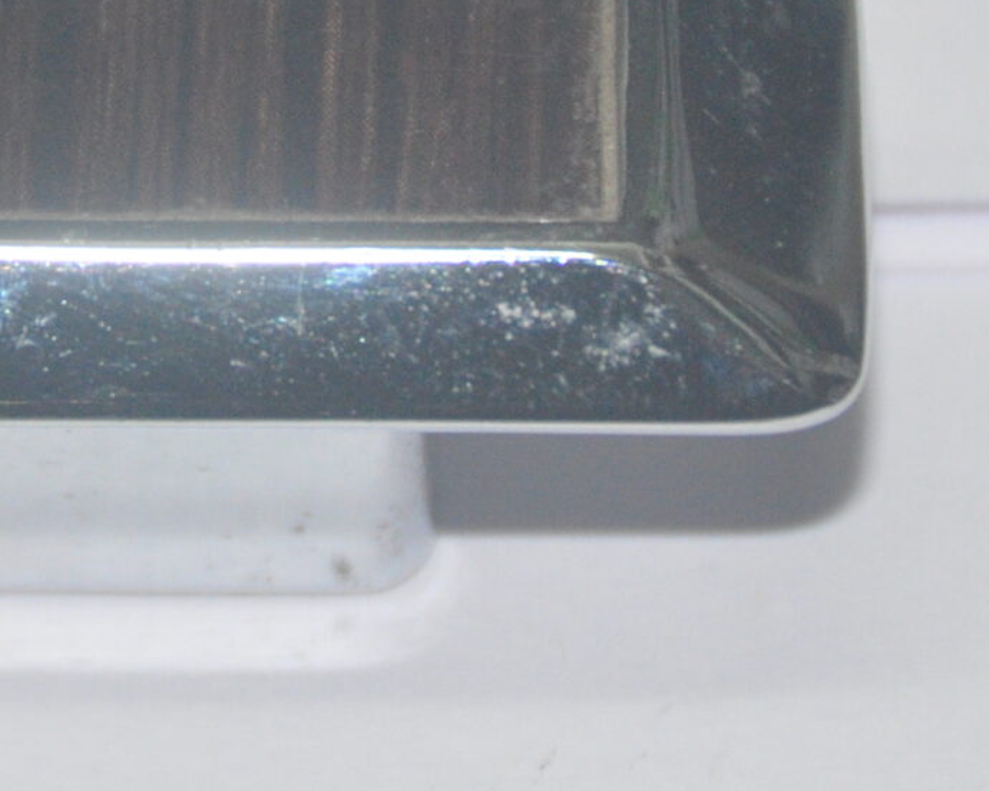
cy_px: 135
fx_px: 18323
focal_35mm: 626
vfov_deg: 2.5
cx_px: 92
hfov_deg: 3.1
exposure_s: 1/60
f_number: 5.3
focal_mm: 120
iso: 1250
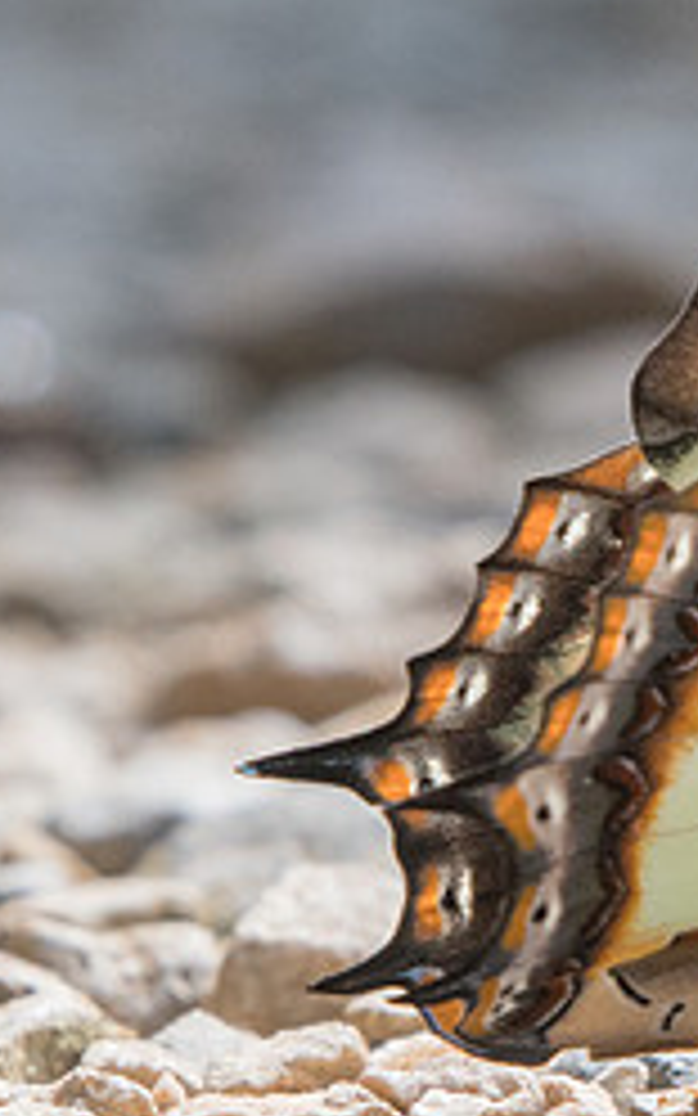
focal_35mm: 1904
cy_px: 446
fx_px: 57951
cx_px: 1063
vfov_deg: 1.1
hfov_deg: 0.7
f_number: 9
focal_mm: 400
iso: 800
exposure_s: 1/640
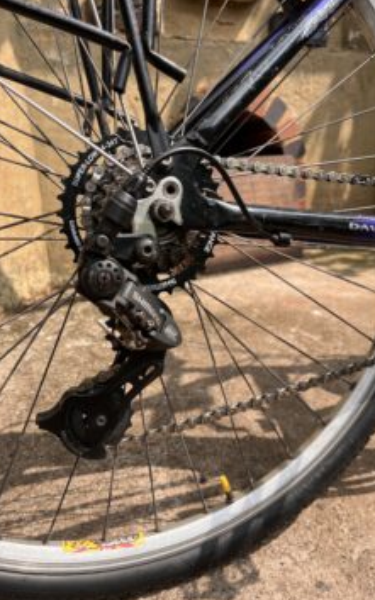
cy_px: 300
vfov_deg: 66.5
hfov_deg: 44.5
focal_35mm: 28
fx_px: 458
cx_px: 187
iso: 50
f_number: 1.6
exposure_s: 1/1441
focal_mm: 5.1
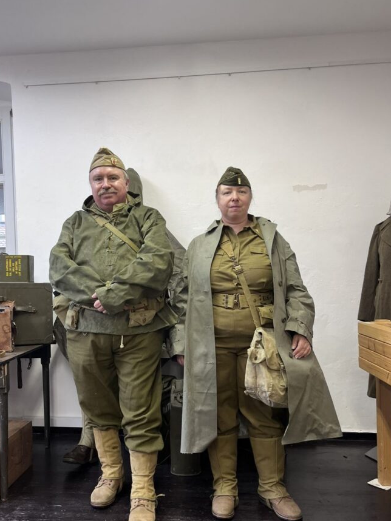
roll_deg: +2.0
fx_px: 467
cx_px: 162
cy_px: 299
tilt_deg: -3.4
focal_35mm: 31
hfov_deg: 45.2
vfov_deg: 58.1
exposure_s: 1/100
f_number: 1.6
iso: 125
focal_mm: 5.1
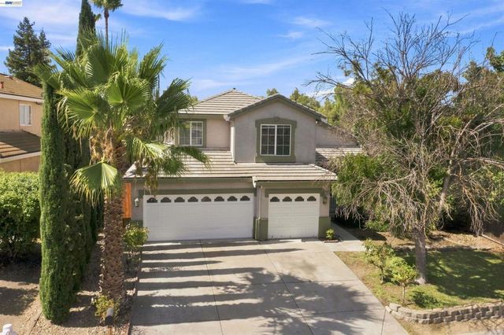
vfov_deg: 46.4
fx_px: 392
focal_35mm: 28
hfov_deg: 65.5
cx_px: 252
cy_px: 168
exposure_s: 1/30
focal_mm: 10.3
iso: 100
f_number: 10
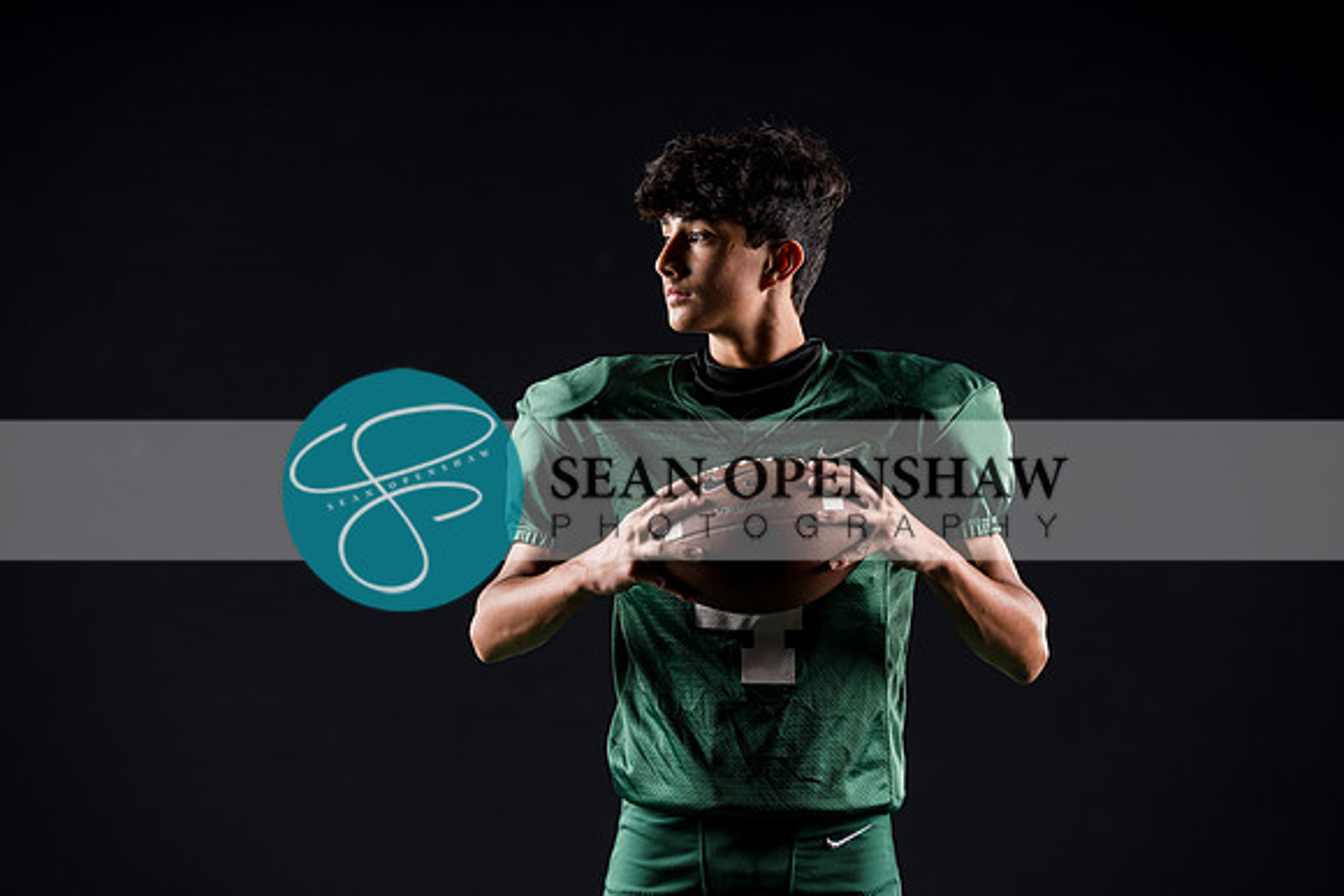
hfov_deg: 17.5
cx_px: 672
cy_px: 448
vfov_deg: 11.7
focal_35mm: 117
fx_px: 4369
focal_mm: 117
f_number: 4
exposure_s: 1/160
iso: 200
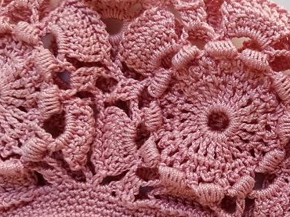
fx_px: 377
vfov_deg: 32.1
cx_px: 235
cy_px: 125
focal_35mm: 45
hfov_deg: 40.3
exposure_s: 1/100
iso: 162
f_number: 1.8
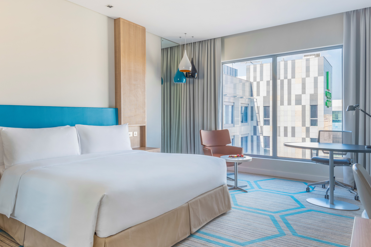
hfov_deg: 71.5
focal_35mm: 25
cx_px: 186
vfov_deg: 51.3
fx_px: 258
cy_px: 121
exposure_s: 1/15
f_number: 8
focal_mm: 16
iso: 100
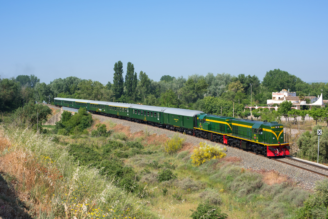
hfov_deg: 39.6
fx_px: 456
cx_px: 164
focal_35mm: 50
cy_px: 110
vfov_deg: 27.0
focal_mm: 50
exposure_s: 1/1250
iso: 320
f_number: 7.1
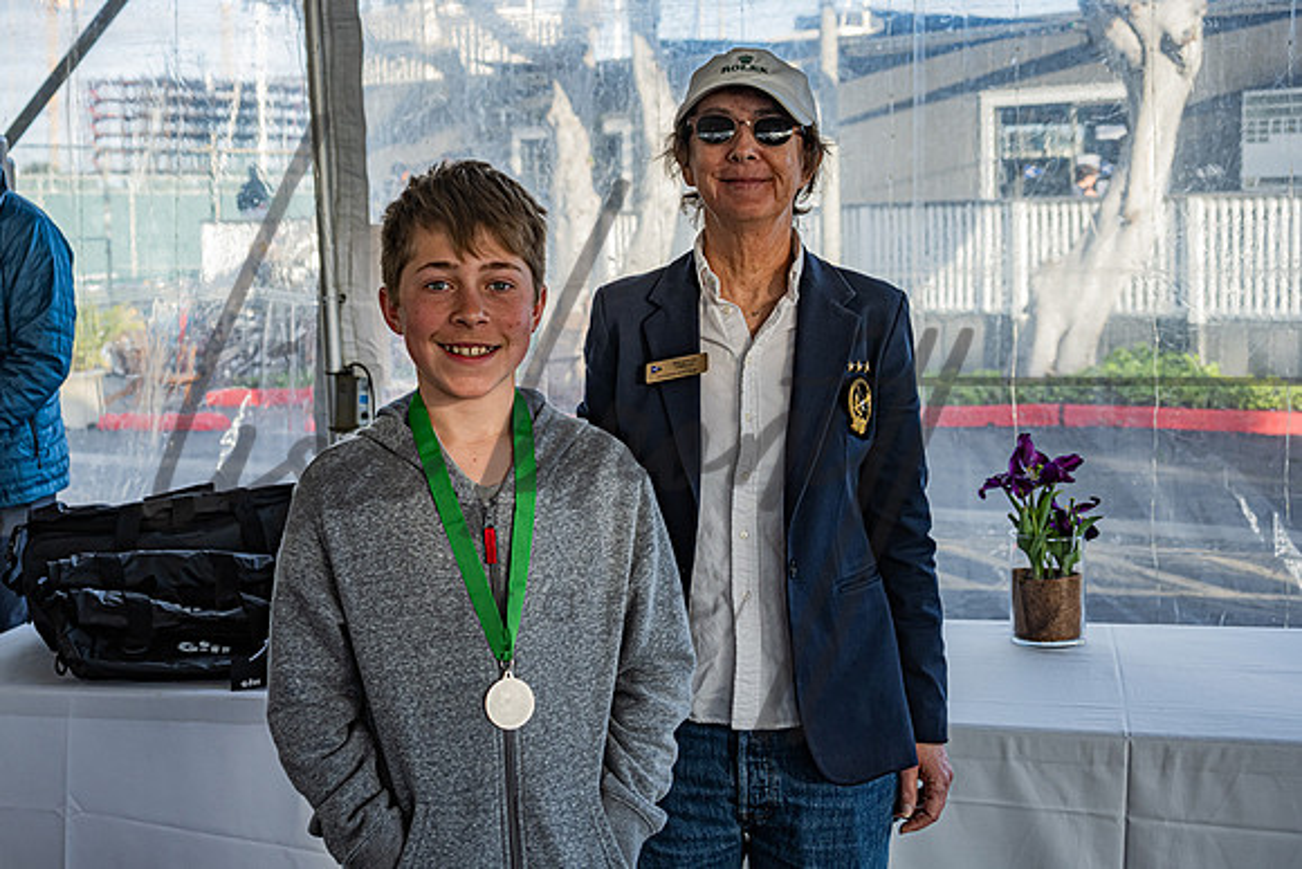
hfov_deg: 39.1
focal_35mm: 50
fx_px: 1821
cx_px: 494
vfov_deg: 26.8
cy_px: 350
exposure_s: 1/250
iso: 200
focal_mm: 40
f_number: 5
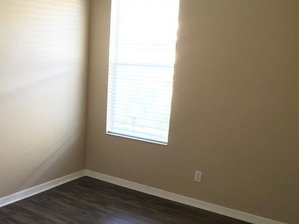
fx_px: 484
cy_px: 150
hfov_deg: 34.1
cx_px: 107
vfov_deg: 25.9
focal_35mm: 56
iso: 50
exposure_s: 1/30
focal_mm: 3.3
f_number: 2.4
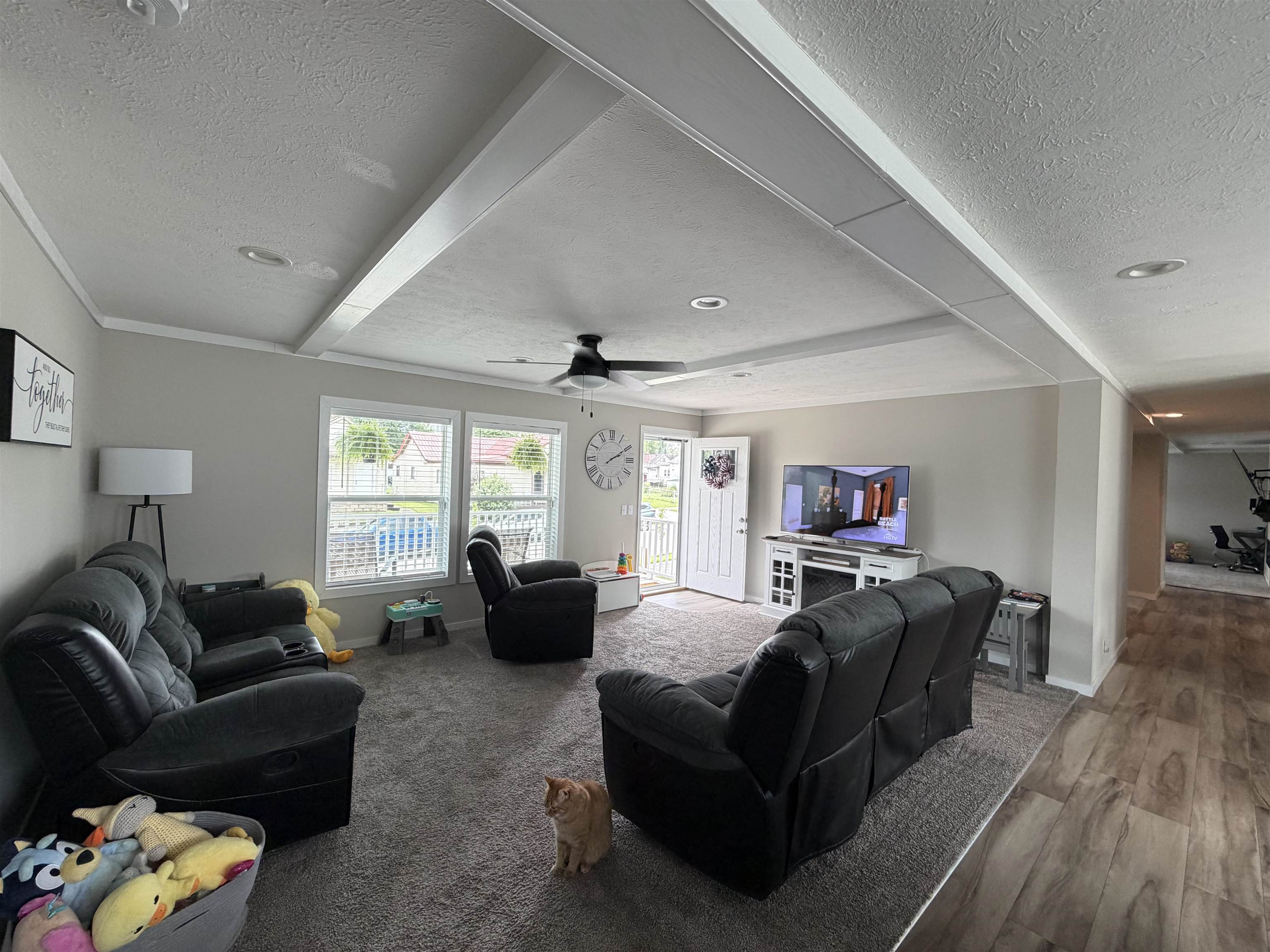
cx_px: 635
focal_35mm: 14
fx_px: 514
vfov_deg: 85.7
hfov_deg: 102.1
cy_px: 476
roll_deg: -1.6
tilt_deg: -0.2
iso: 200
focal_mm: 2.22
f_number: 2.2
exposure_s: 1/121
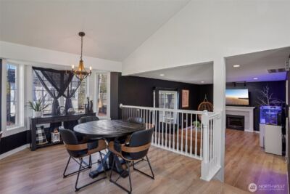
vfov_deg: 70.5
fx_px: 137
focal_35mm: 17
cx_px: 145
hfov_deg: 93.3
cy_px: 97
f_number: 8
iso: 400
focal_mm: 17
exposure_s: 1/20
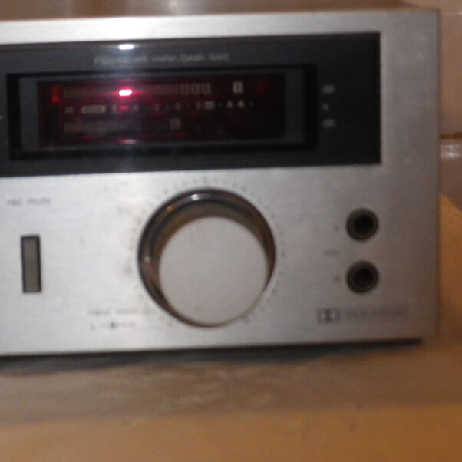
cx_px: 107
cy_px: 196
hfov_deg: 15.0
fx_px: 1752
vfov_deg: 15.0
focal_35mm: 116
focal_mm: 14.1
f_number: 4.8
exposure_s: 1/80
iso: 400
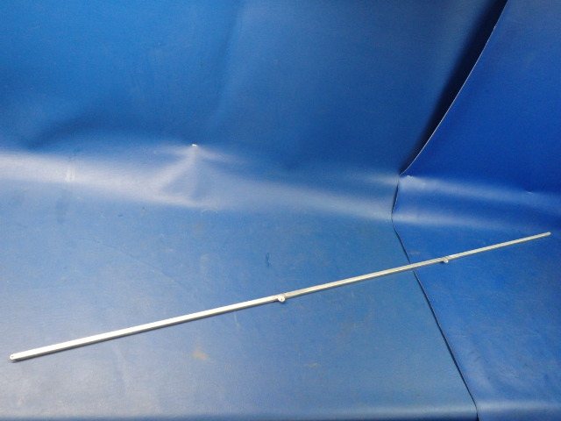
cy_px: 210
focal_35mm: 28
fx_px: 454
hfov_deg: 63.4
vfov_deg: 49.7
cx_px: 280
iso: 500
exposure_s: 1/40
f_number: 3.9
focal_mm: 5
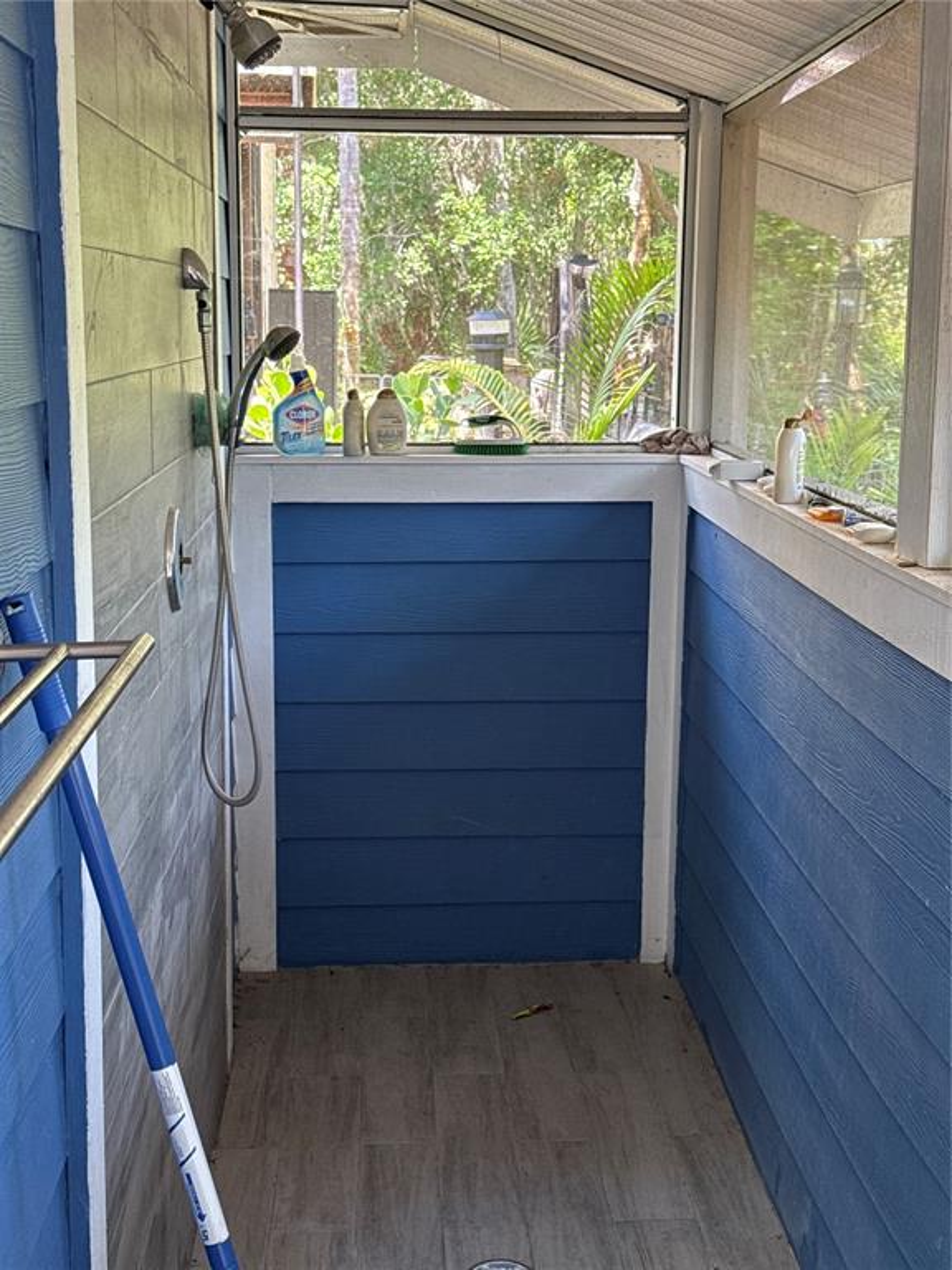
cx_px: 476
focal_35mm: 48
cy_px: 635
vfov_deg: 39.7
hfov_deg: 30.3
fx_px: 1760
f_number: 1.78
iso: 100
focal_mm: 6.76
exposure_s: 1/87
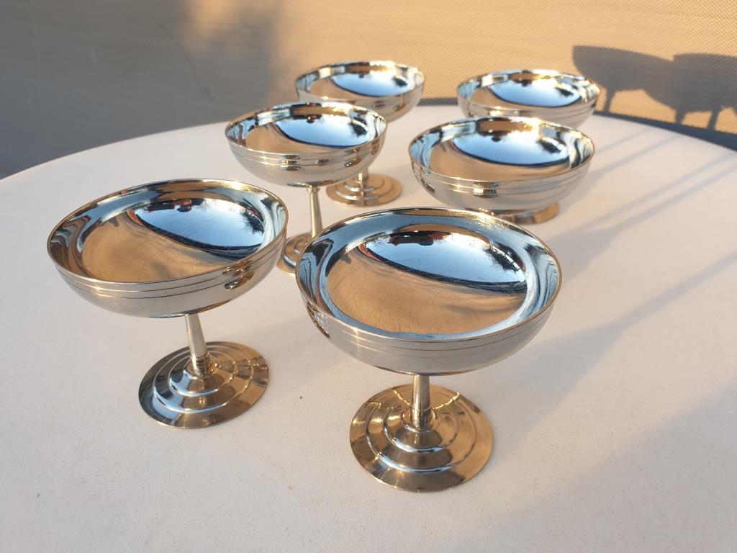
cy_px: 276
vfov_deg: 53.1
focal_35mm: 26
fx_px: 554
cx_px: 368
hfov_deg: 67.3
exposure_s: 1/100
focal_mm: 4.3
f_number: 2.4
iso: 50
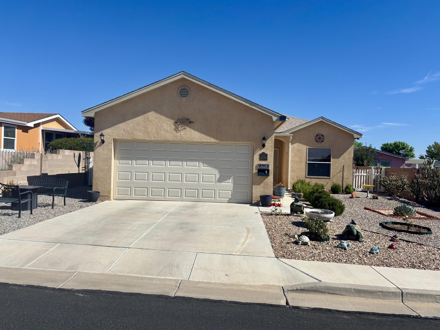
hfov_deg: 65.3
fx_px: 343
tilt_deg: -1.4
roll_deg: -1.7
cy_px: 162
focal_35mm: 27
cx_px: 219
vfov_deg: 51.4
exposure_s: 1/5618
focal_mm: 5.96
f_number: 1.6
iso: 50
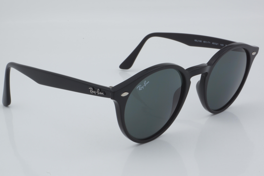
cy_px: 88
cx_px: 132
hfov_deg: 27.0
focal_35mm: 75
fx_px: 550
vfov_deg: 18.2
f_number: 32
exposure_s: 1/3
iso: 100
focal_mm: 50
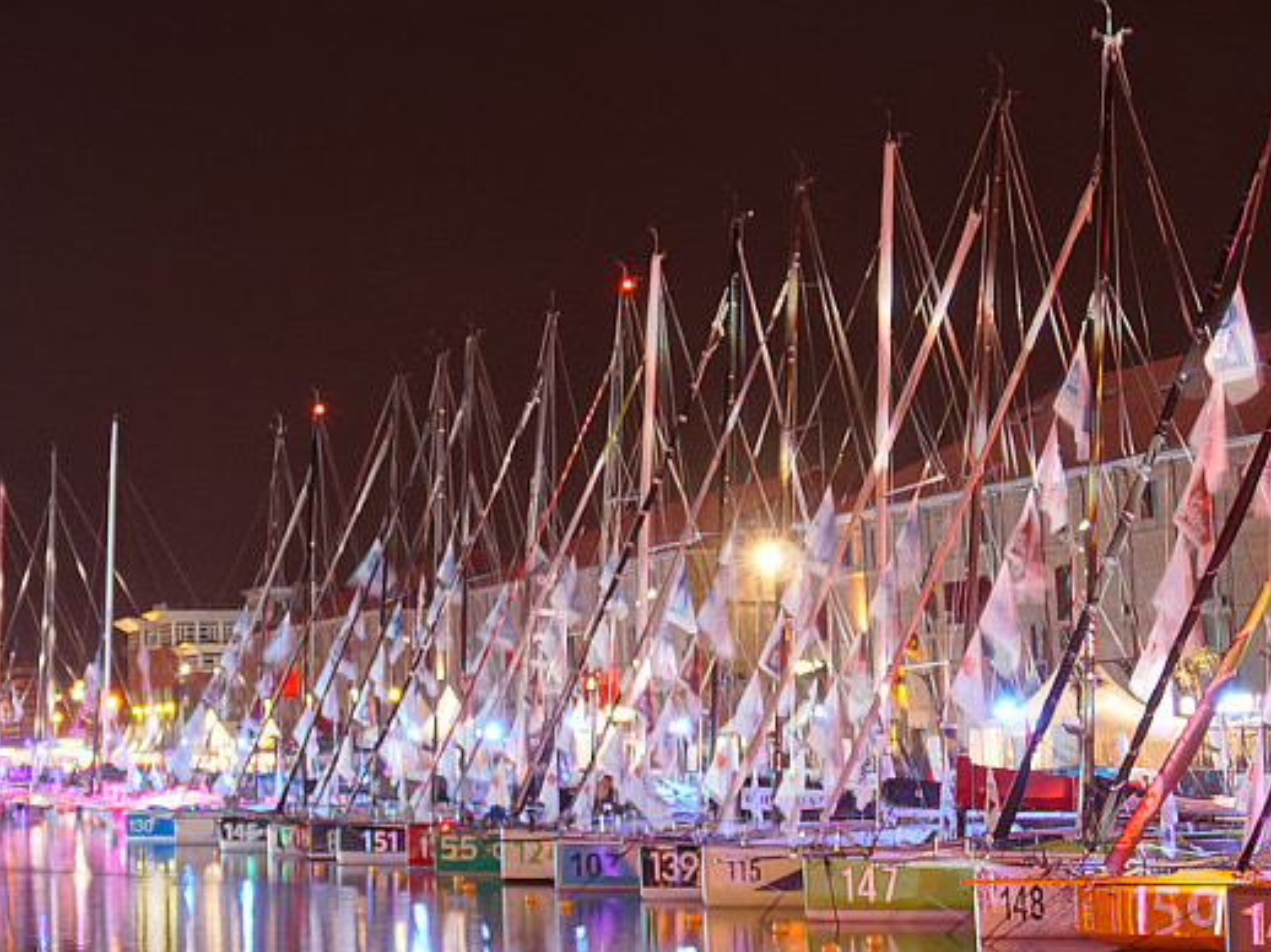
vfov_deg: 15.1
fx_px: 3597
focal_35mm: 98
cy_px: 337
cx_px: -260
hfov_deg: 18.9
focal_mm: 22
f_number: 4
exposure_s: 3.2
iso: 125
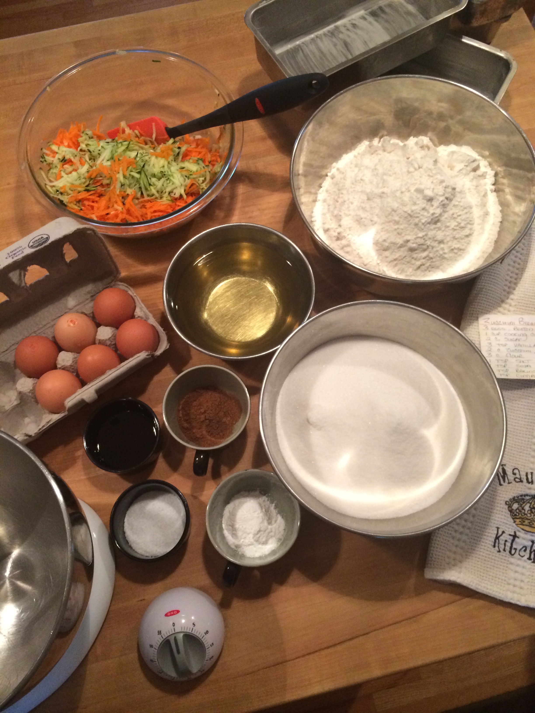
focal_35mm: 30
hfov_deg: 46.8
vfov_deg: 60.0
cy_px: 356
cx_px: 268
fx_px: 618
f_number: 2.2
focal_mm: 4.12
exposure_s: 1/30
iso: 250
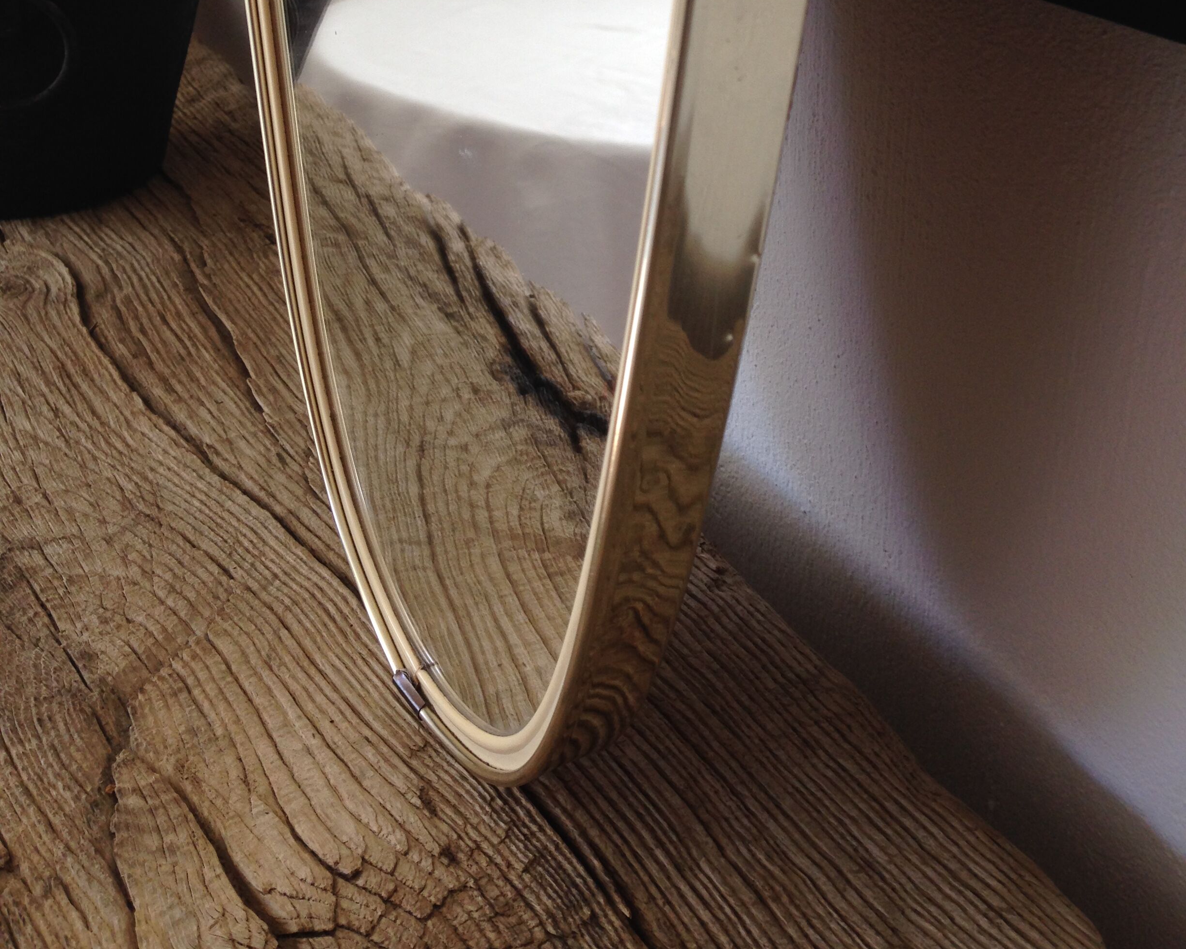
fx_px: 1509
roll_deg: +3.6
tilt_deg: -21.3
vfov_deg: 34.0
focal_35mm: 43
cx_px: 593
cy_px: 204
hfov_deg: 42.9
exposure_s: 1/60
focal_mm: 4.12
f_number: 2.4
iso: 50
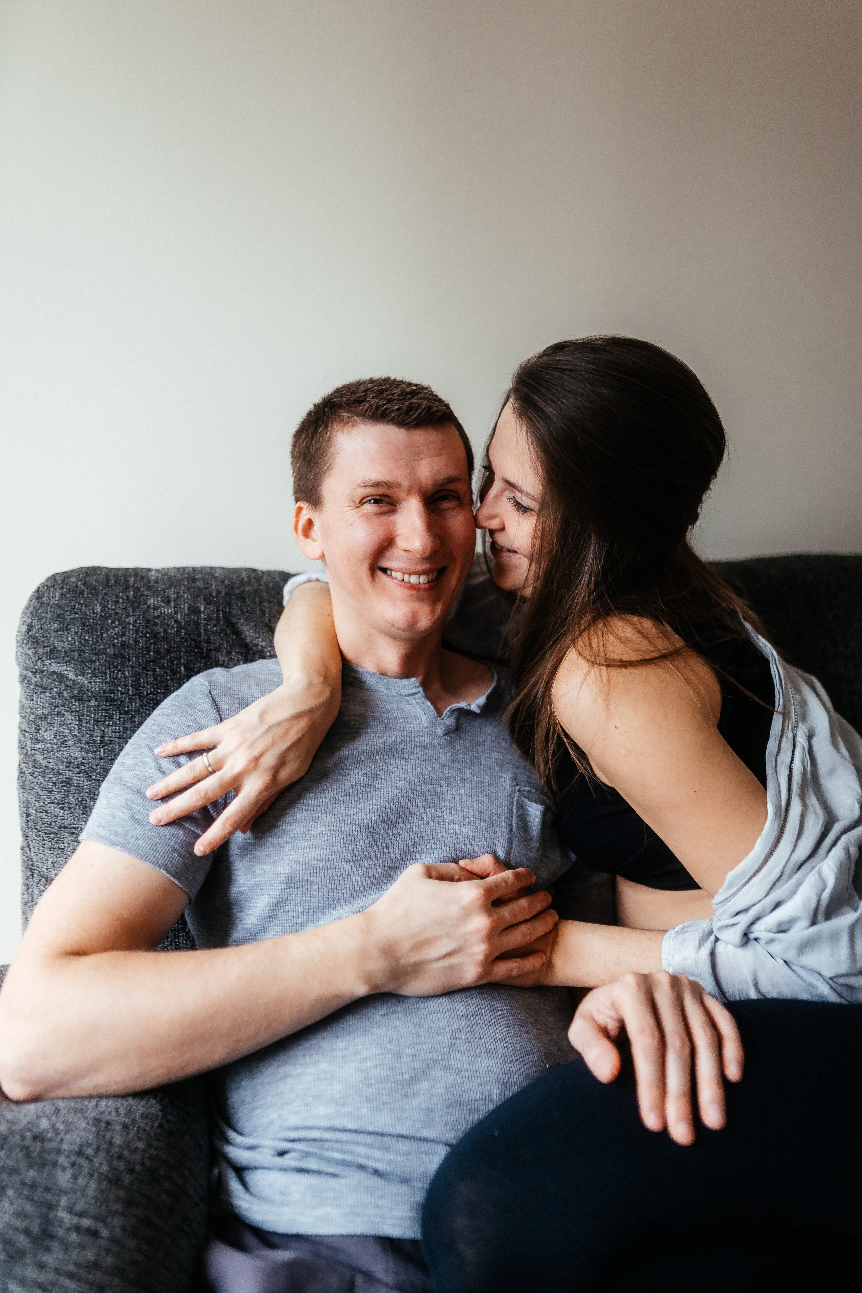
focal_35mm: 24
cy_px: 646
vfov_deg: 73.7
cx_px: 431
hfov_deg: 53.1
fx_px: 862
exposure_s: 1/250
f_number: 1.4
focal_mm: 24
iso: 500
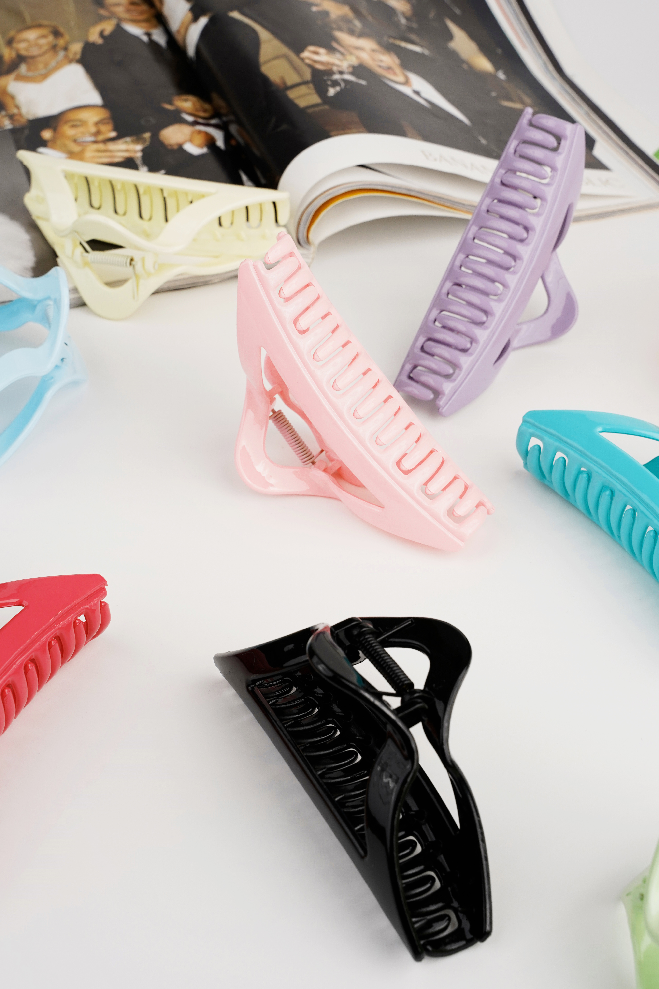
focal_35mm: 54
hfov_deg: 25.1
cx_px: 330
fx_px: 1483
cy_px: 494
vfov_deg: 36.9
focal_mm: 54
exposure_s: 1/60
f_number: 14
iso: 500
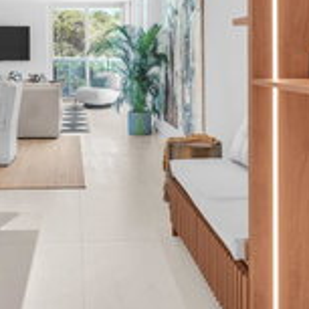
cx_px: 95
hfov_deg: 39.1
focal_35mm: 42
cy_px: 55
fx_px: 428
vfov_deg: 38.0
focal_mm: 15.9
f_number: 9
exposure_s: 1/3
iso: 320
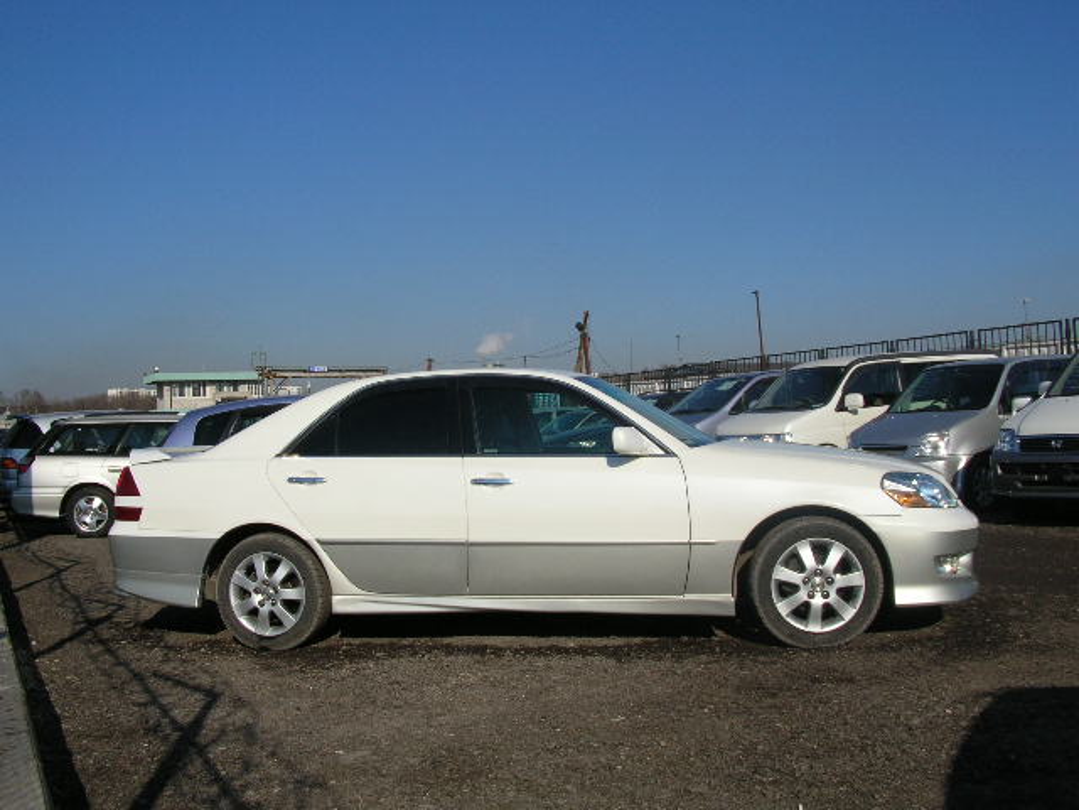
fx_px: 1091
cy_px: 405
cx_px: 540
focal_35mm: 35
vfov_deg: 40.7
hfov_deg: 52.6
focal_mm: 5.8
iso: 50
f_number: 5.6
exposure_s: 1/614
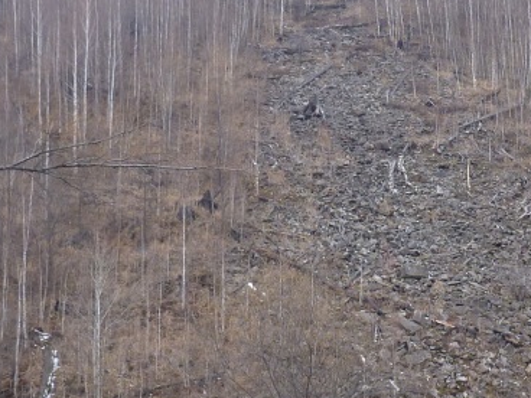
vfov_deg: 18.9
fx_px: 1196
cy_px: 252
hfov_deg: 24.7
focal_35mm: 78
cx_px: 405
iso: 100
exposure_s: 1/125
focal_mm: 4.9
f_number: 3.3
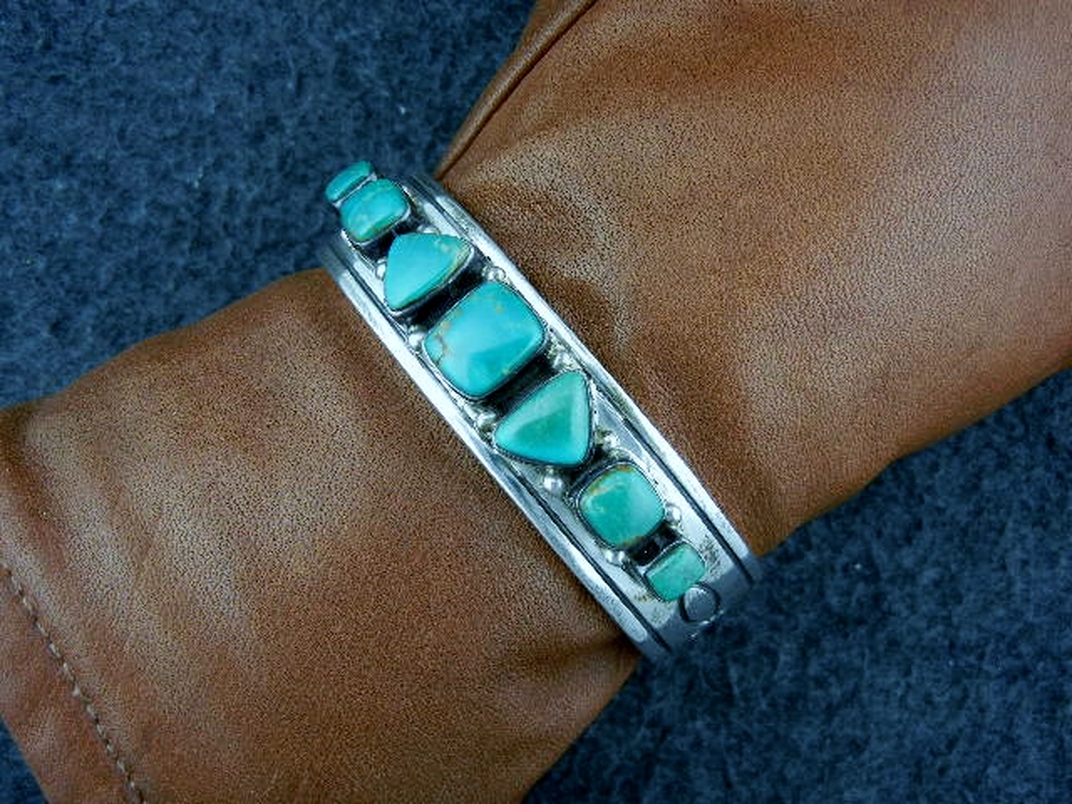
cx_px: 536
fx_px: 1610
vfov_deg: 28.0
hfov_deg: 36.8
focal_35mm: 52
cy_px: 402
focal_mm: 9.3
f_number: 3.9
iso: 200
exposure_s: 1/3.8
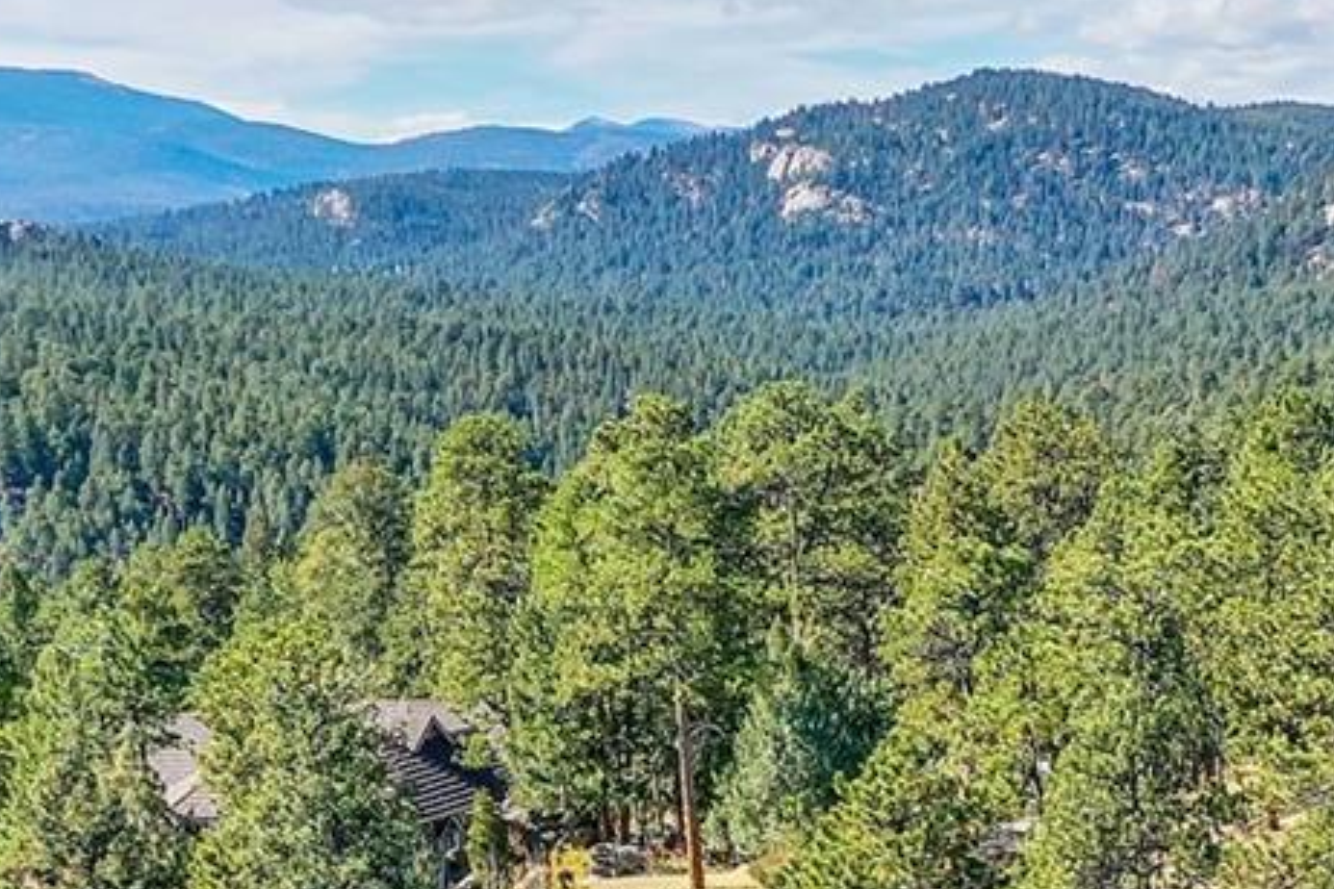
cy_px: 1296
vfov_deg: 13.4
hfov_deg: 20.8
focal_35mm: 97
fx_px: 3594
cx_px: 1016
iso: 100
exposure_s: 1/240
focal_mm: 10.26
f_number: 5
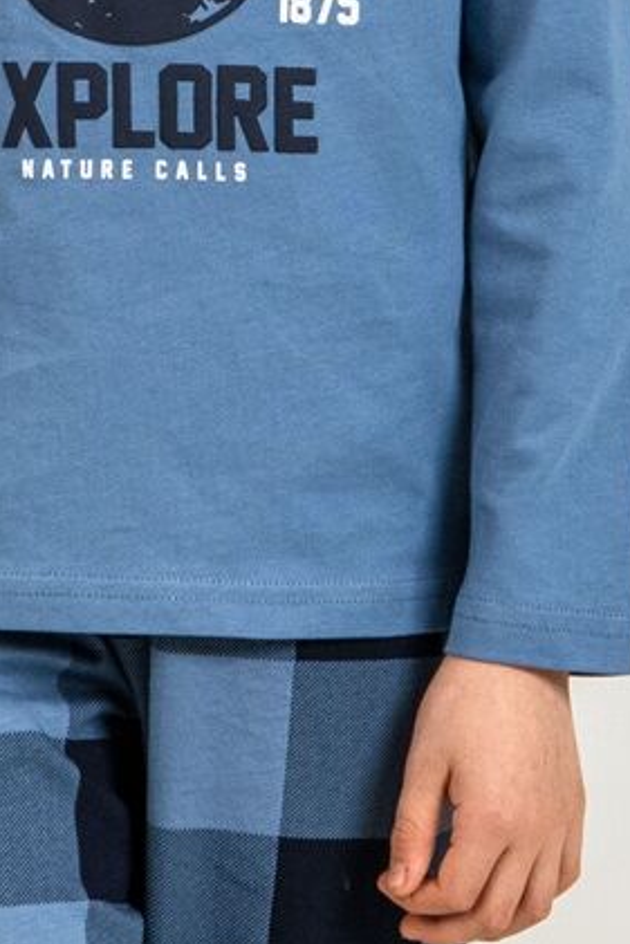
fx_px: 13113
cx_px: 123
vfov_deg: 4.1
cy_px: 433
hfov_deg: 2.8
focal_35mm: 500
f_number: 7.1
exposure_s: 1/160
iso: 250
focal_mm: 78
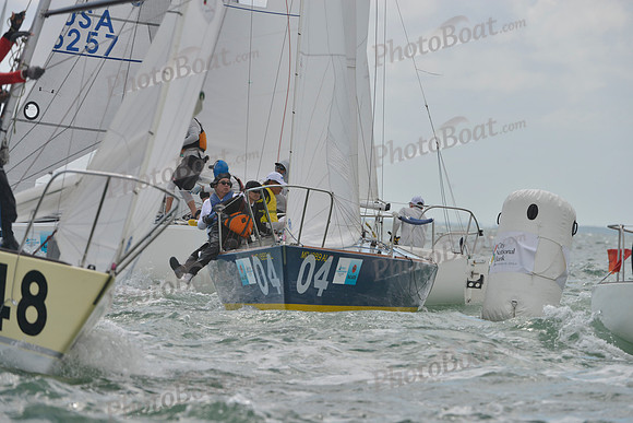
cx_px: 316
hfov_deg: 5.7
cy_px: 212
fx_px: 6331
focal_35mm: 360
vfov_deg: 3.8
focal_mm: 360
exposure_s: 1/1000
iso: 280
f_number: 9
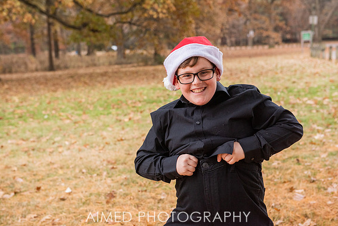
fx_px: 592
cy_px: 114
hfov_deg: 31.9
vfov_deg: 21.6
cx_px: 169
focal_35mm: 63
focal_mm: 62
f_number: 5
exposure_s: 1/200
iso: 1000
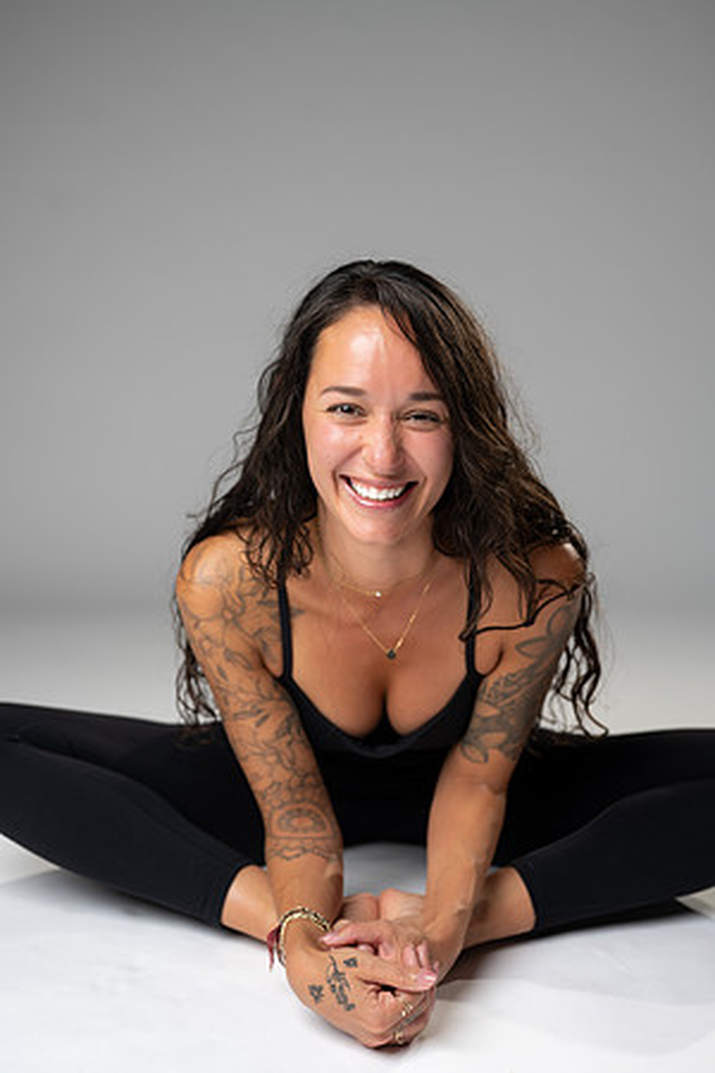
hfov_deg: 27.0
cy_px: 536
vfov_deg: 39.6
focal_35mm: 50
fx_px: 1489
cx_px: 358
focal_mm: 50
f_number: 3.2
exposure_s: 1/160
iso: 200
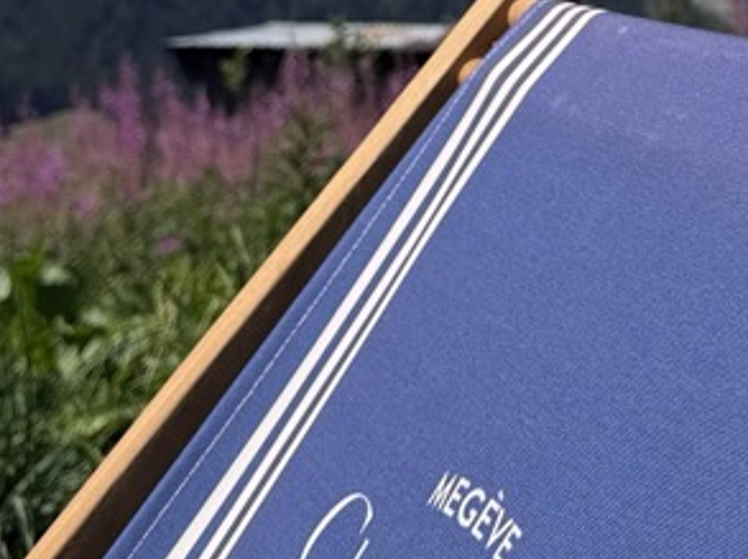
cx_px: 682
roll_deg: -1.5
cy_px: -110
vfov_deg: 16.8
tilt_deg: -6.0
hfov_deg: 22.7
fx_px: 1813
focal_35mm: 84
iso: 80
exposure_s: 1/5319
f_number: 1.78
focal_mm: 6.76
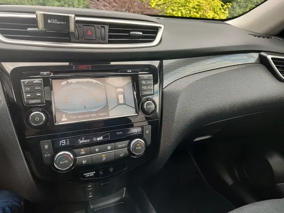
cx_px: 142
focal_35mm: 23
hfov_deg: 73.9
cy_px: 106
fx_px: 189
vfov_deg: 58.9
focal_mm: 5.56
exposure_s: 1/105
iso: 100
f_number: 1.8
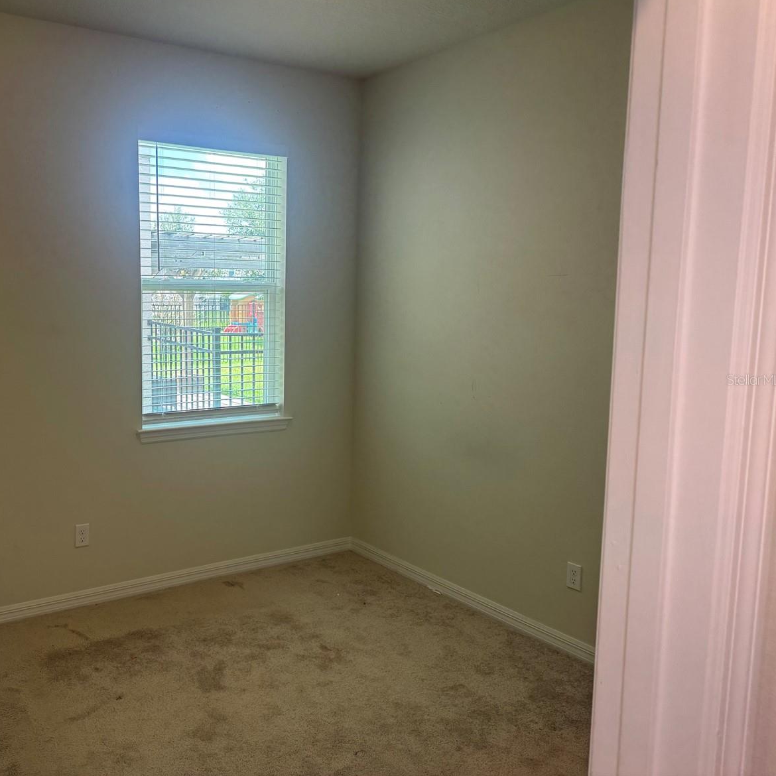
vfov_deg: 55.6
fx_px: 736
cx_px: 259
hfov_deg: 54.5
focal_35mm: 29
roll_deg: +0.4
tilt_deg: -5.5
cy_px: 379
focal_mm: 6.76
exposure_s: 1/120
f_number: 1.78
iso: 125
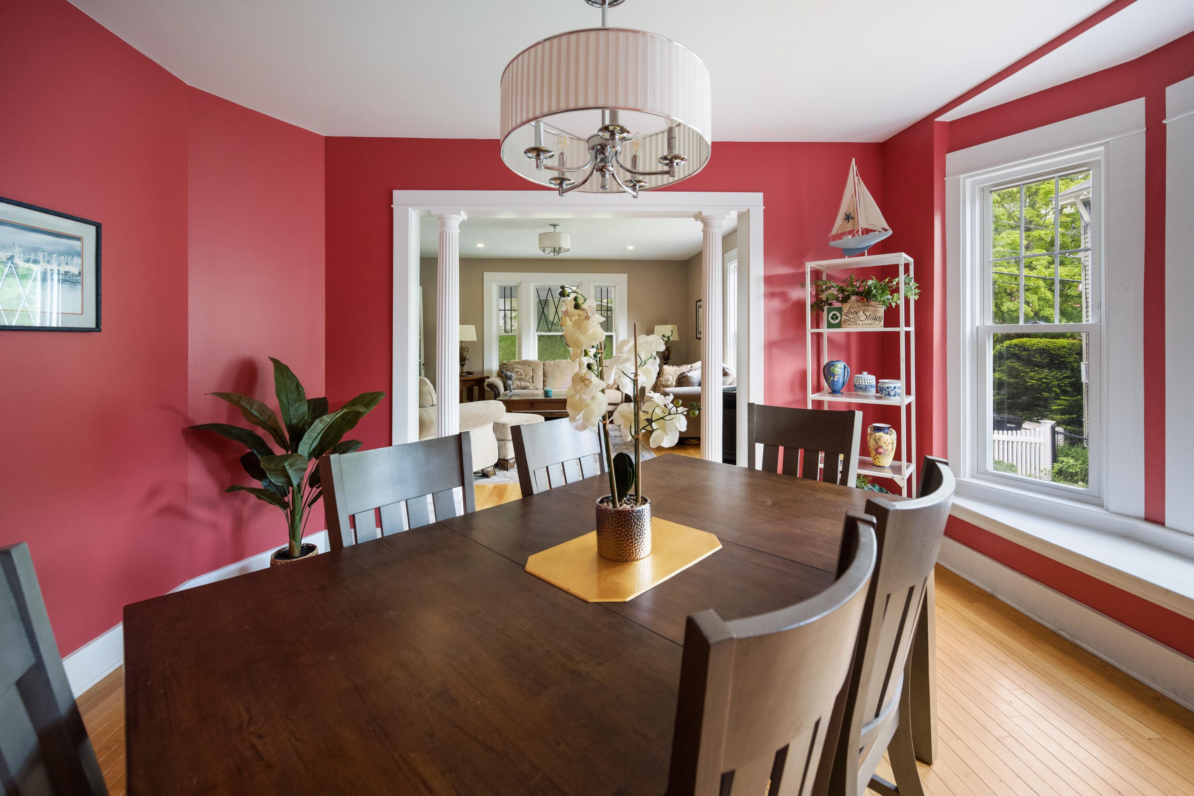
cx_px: 597
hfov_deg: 104.3
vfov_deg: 81.2
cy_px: 398
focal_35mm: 14
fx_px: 464
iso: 2800
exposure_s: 1/50
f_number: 4.5
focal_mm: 14
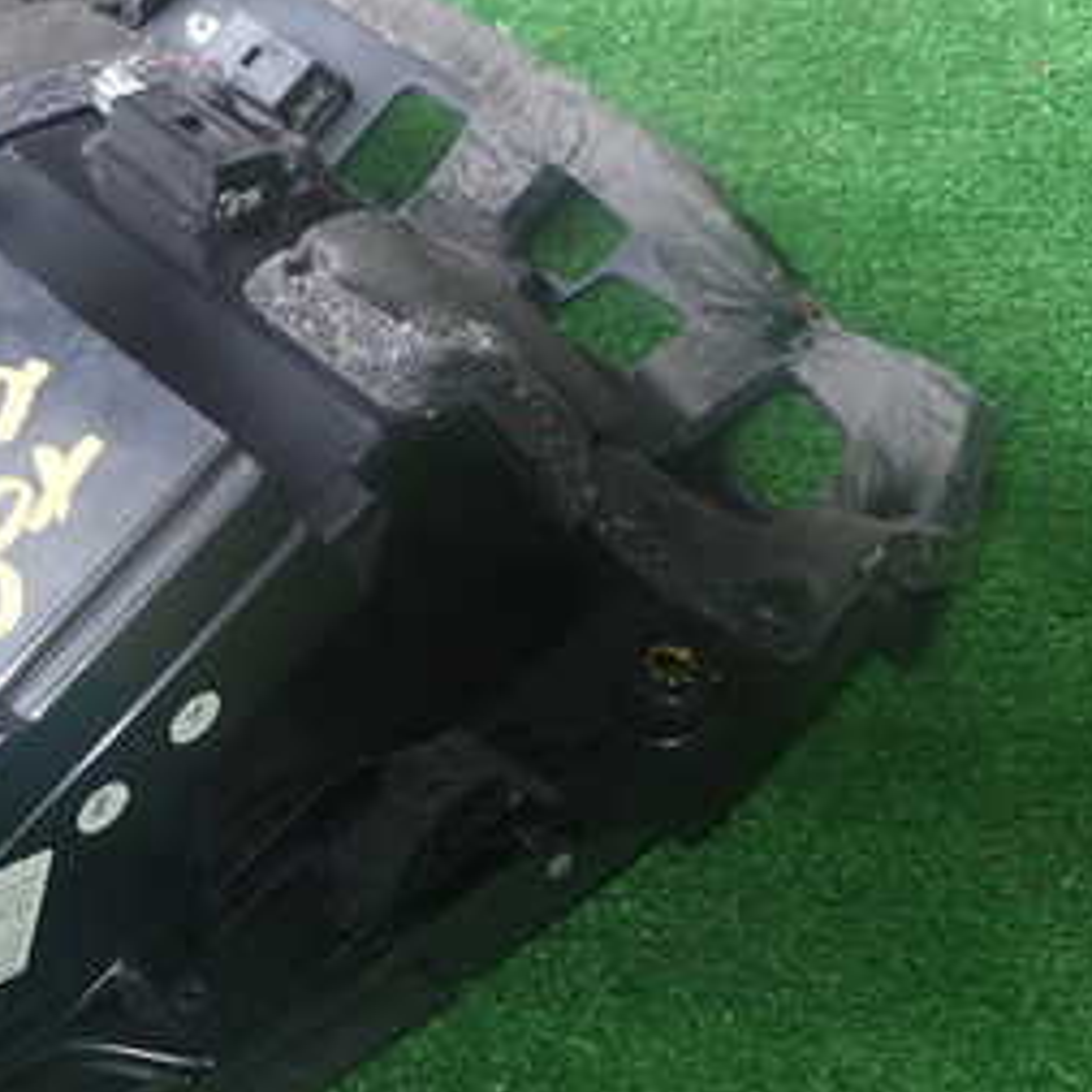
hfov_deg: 23.9
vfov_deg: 25.7
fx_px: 2391
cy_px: 548
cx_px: -142
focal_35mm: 67
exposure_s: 1/60
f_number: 2.4
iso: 160
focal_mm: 5.79
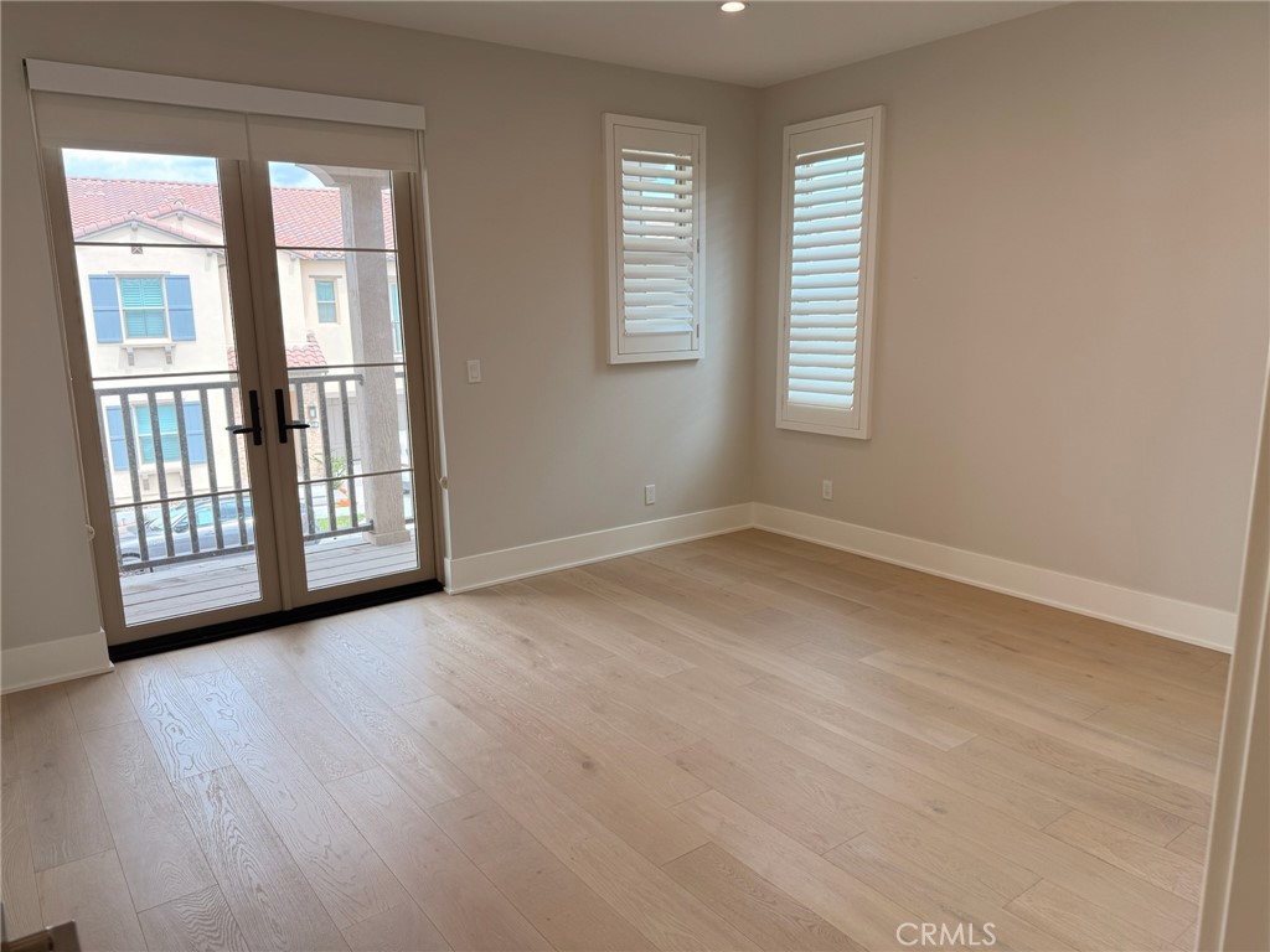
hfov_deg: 71.6
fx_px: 881
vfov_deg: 56.8
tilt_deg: -11.0
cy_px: 476
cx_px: 635
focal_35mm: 24
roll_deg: -0.2
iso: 100
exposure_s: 1/290
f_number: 1.78
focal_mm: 6.76
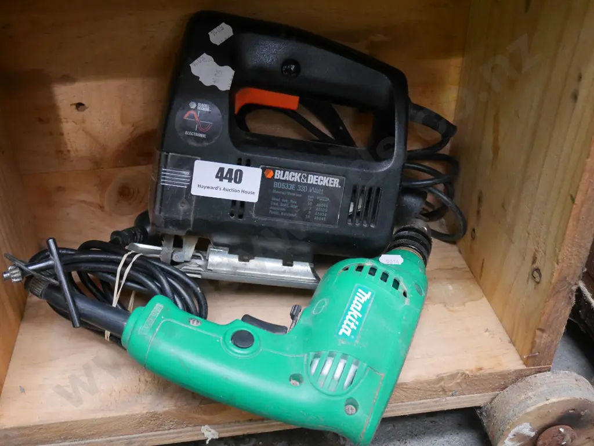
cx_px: 297
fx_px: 687
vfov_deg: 36.0
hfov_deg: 46.8
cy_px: 223
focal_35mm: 40
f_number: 4.6
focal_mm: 20
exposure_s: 1/20
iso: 3200
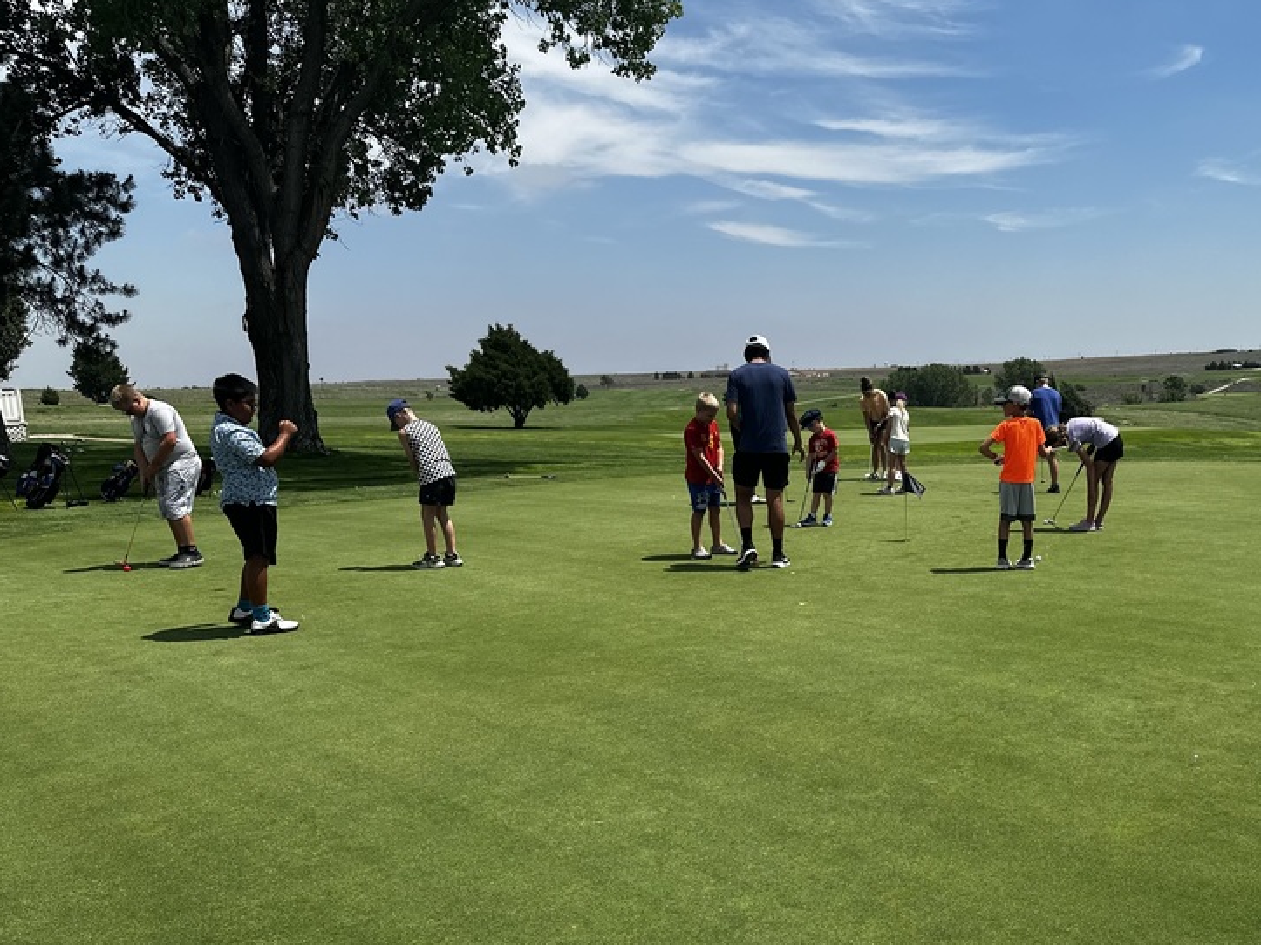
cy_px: 650
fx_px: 1238
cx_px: 870
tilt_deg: -9.5
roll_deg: +2.3
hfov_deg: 52.6
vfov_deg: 41.1
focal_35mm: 34
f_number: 1.78
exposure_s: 1/5525
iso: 80
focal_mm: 6.86
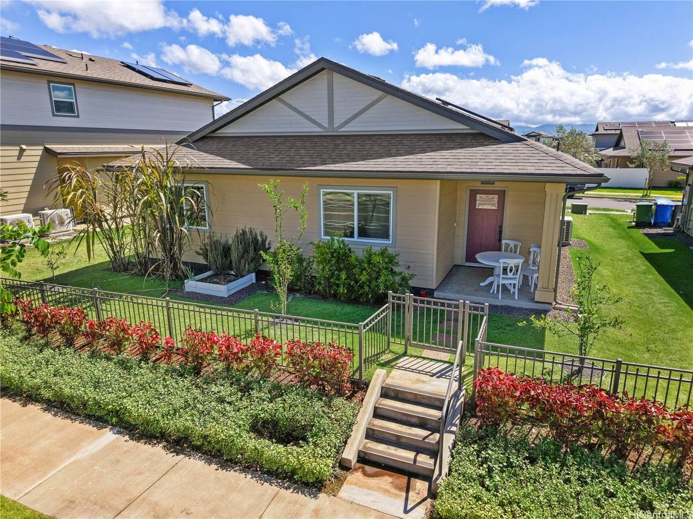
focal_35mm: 24
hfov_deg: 71.6
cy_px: 260
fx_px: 480
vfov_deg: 56.8
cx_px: 346
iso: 160
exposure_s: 1/120
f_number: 1.8
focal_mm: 8.67
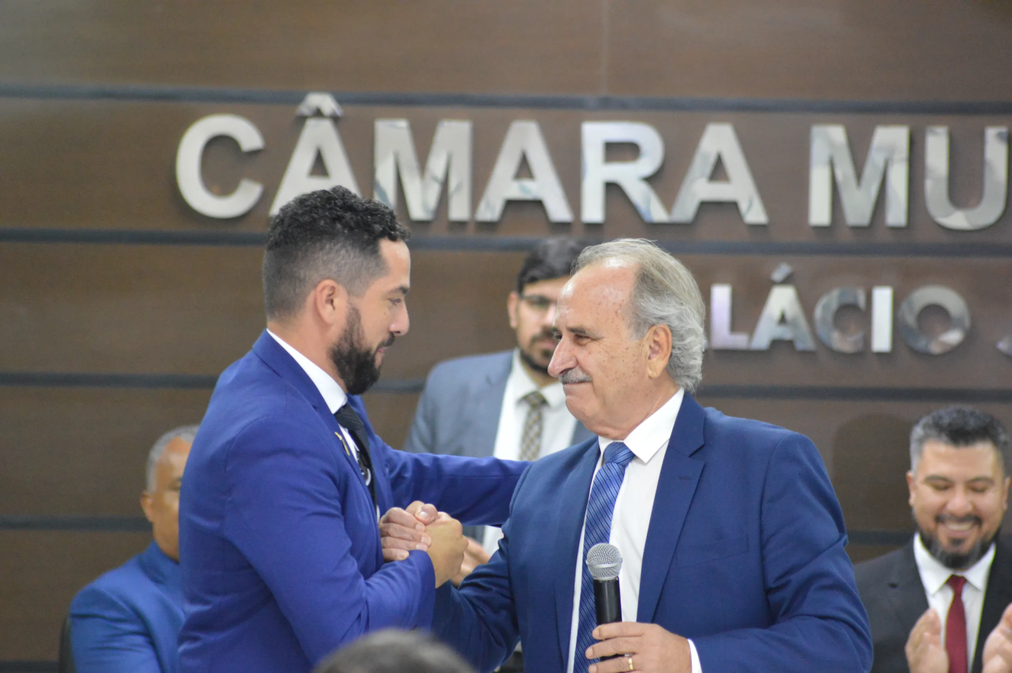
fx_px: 7162
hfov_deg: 8.1
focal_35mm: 255
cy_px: 336
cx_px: 506
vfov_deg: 5.4
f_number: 4.5
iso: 3200
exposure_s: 1/100
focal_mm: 170
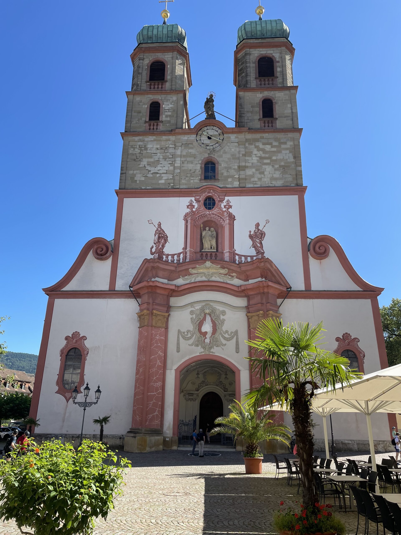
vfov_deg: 67.3
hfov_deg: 53.1
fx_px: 402
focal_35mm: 26
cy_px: 268
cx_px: 200
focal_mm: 4.2
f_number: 1.6
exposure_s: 1/1887
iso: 32
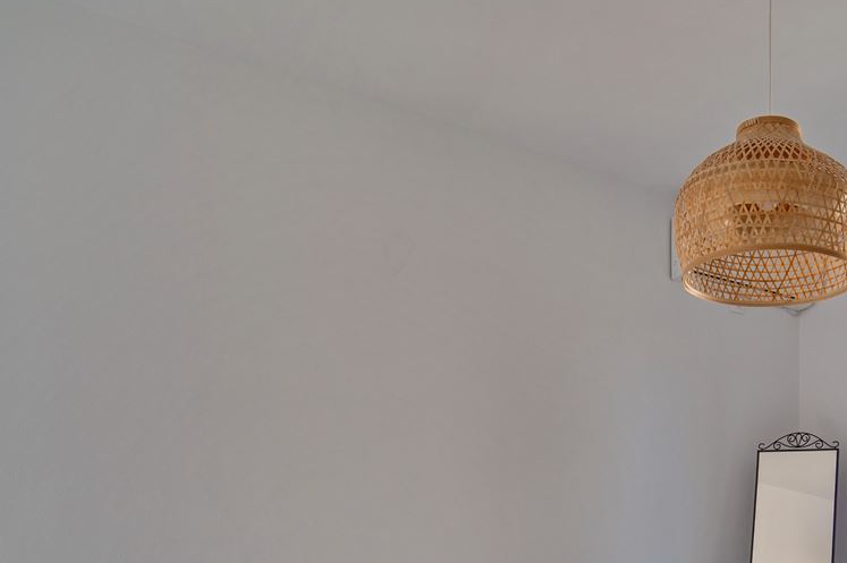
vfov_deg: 39.3
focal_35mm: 30
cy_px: 540
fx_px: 705
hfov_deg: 54.8
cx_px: 744
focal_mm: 14
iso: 100
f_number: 8
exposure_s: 1/40
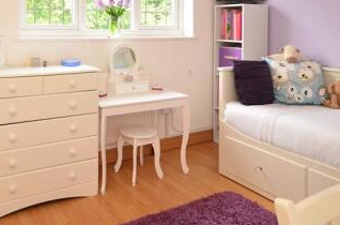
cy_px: 21
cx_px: 98
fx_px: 320
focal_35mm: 34
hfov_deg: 54.1
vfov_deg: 36.2
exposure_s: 1/13
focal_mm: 11
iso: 200
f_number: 5
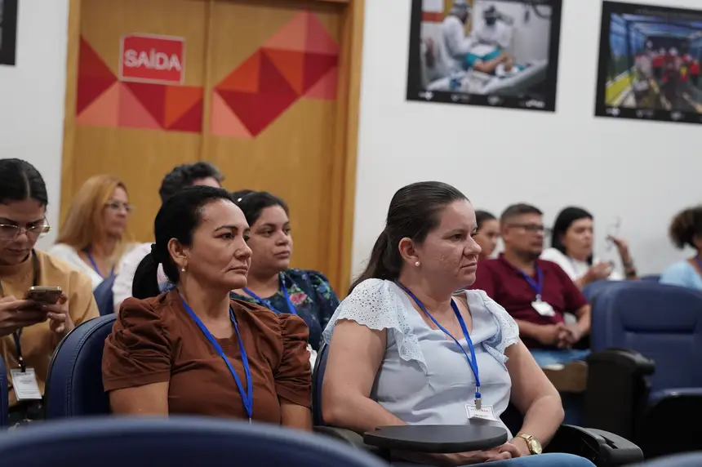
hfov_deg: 23.6
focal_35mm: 86
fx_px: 1681
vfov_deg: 15.8
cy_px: 234
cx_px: 351
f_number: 2.8
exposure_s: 1/125
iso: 1600
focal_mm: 57.5
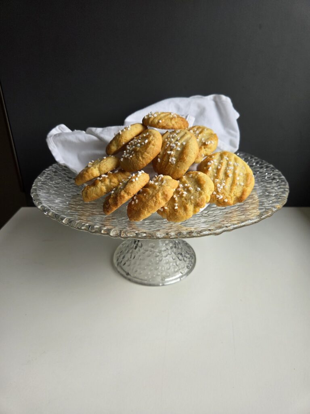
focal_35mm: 23
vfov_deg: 73.9
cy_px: 207
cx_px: 155
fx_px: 275
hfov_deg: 58.9
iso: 80
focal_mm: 5.4
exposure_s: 1/180
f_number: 1.8
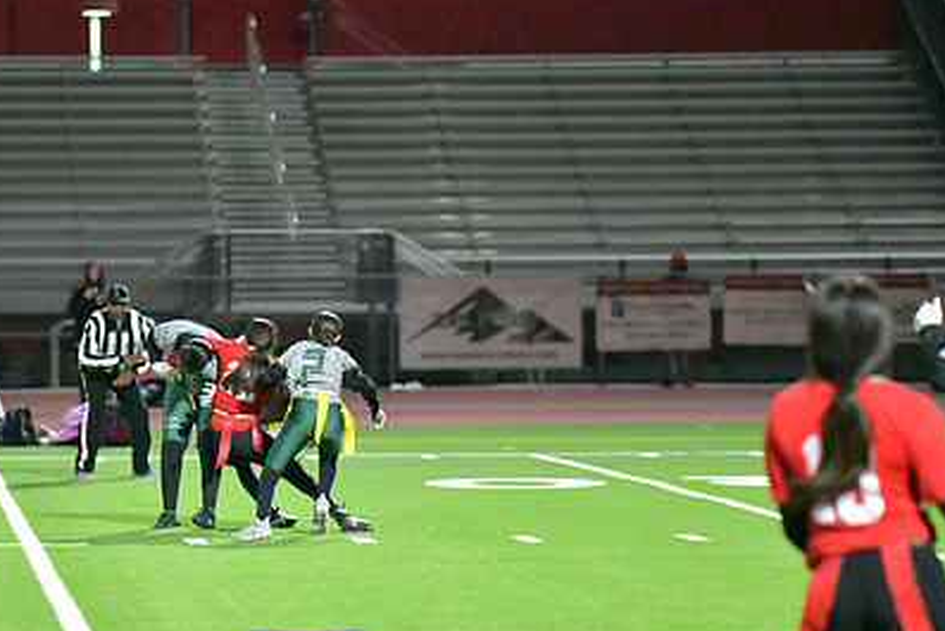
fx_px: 5567
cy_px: 358
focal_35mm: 212
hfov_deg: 9.7
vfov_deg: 6.5
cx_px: 274
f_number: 2.8
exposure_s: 1/2500
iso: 25600
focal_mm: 145
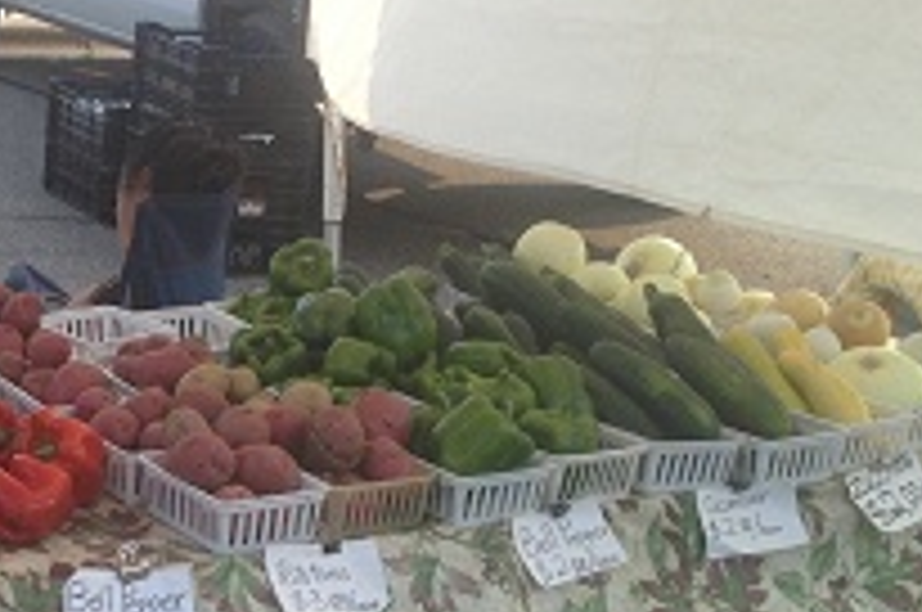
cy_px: 421
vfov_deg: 17.0
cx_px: -18
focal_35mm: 80
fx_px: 2046
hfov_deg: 24.2
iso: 50
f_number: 2.4
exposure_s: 1/557
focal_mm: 4.28
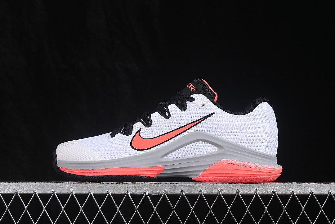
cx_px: 168
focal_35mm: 75
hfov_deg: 27.0
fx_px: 698
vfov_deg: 18.2
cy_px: 112
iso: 160
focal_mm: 50
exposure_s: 1/80
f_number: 8
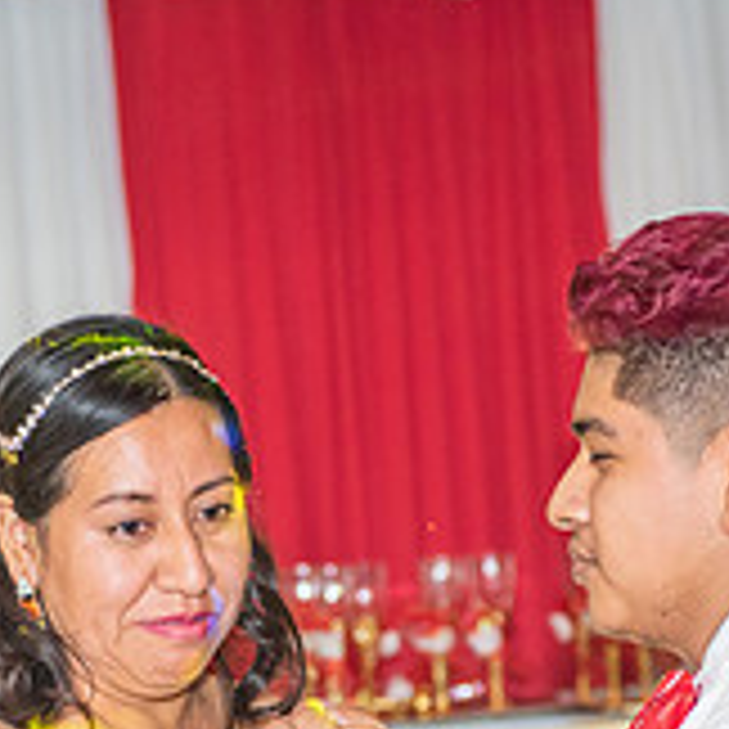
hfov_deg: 9.3
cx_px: 274
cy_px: 848
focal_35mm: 189
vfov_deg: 9.2
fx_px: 4503
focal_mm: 62
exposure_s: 1/160
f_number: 3.2
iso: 800
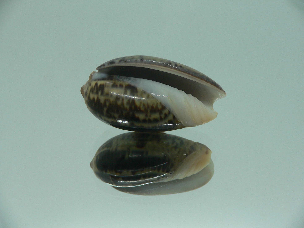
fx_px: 316
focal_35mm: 36
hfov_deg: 51.4
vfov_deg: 39.7
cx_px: 151
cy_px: 112
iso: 100
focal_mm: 4.6
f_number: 2.8
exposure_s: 1/60
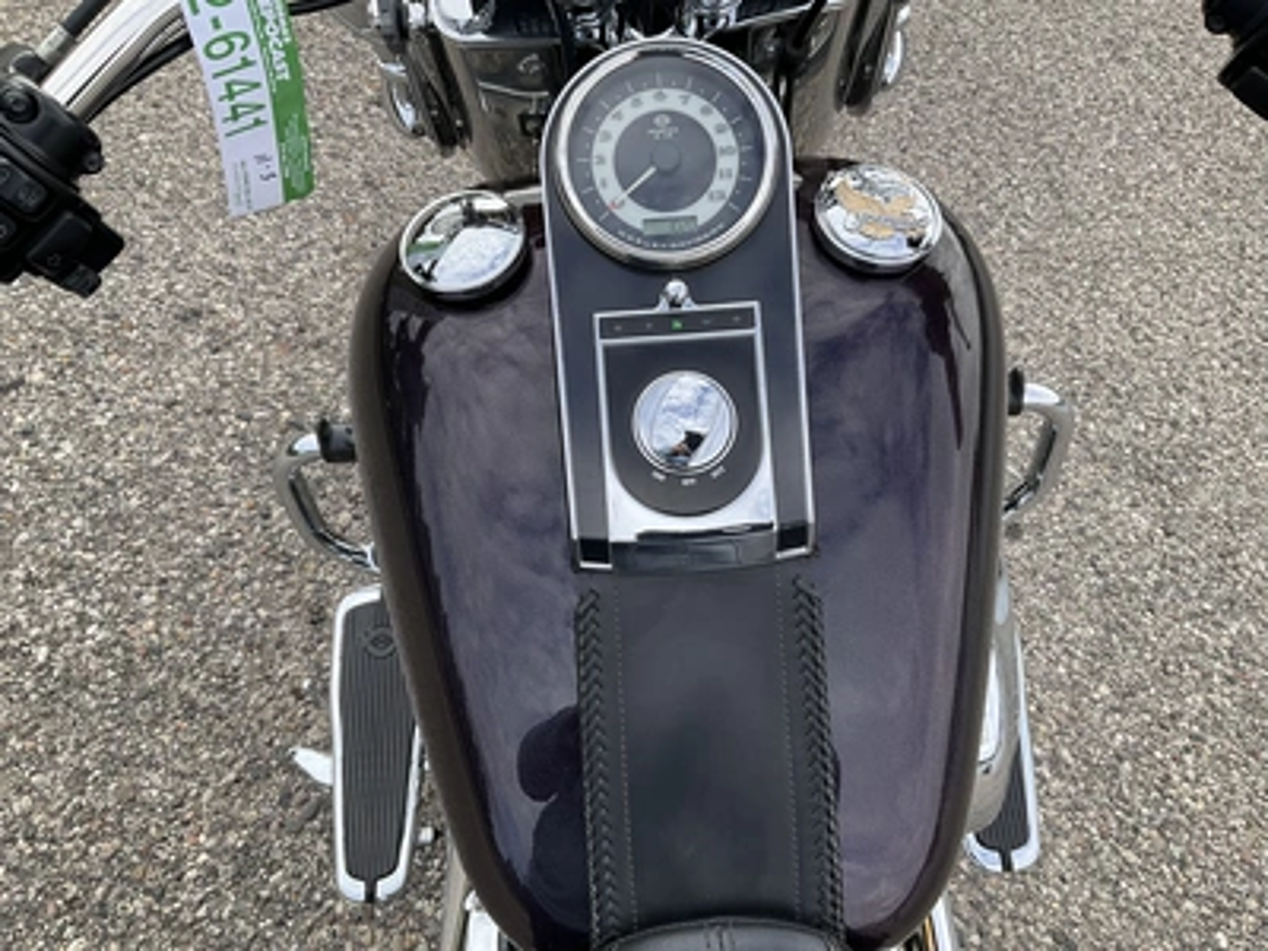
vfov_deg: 48.2
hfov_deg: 61.7
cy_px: 476
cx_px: 634
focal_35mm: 29
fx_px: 1062
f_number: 1.8
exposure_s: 1/486
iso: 25
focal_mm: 3
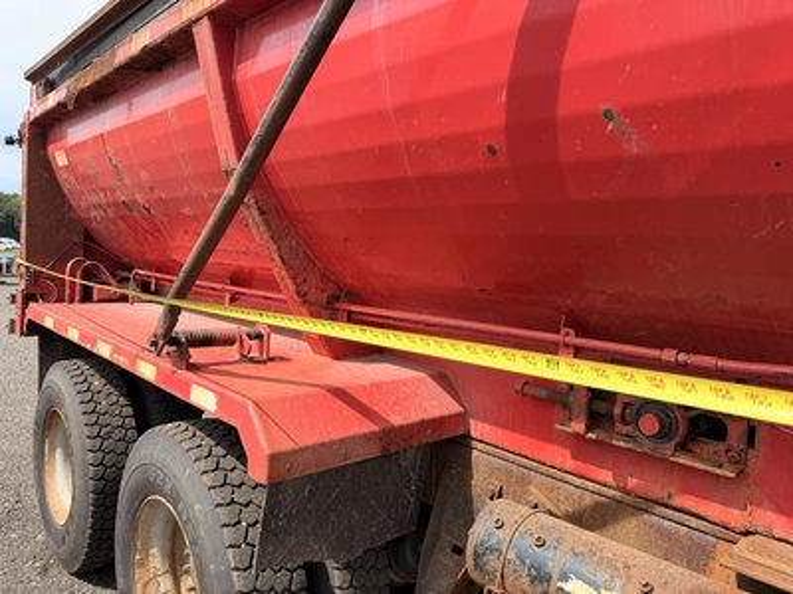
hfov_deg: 71.6
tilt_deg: -3.5
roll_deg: -2.7
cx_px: 396
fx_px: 550
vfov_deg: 56.8
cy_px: 297
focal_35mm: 24
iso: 100
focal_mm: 6.76
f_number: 1.78
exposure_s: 1/2232
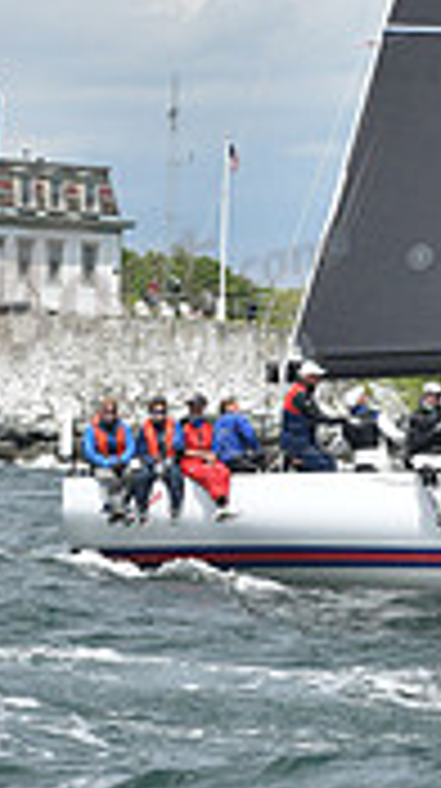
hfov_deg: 4.0
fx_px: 6237
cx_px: 569
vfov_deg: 7.1
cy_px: -437
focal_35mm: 299
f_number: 8
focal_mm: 86
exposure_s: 1/1000
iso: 250
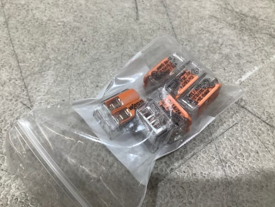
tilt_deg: -61.8
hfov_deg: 58.4
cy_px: 104
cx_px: 138
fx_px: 246
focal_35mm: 31
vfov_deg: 45.4
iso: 50
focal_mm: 3.3
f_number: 2.4
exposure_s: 1/100
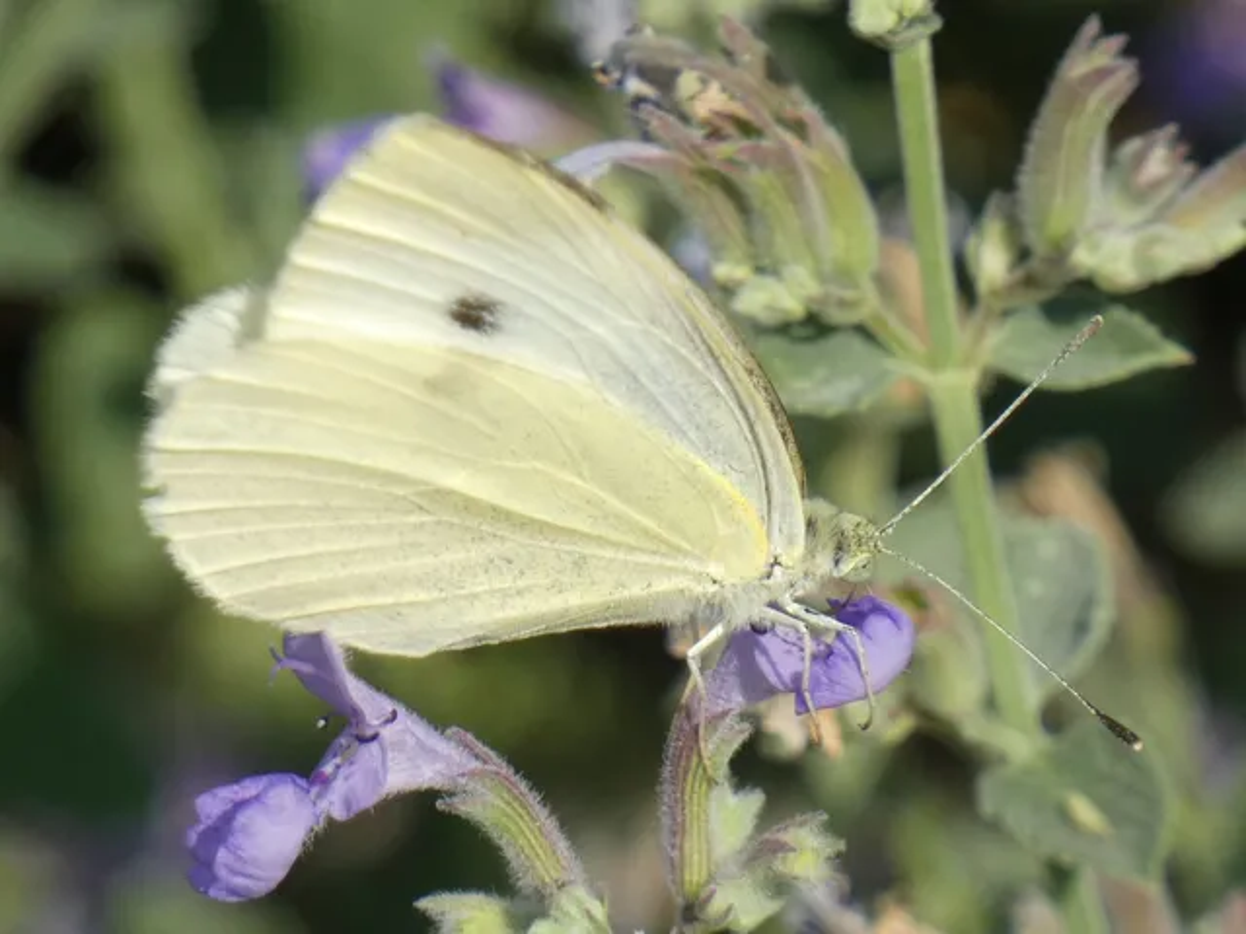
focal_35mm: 566
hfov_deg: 3.5
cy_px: 467
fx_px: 20373
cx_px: 623
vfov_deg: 2.6
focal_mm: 101.4
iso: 80
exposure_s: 1/160
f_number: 5.6
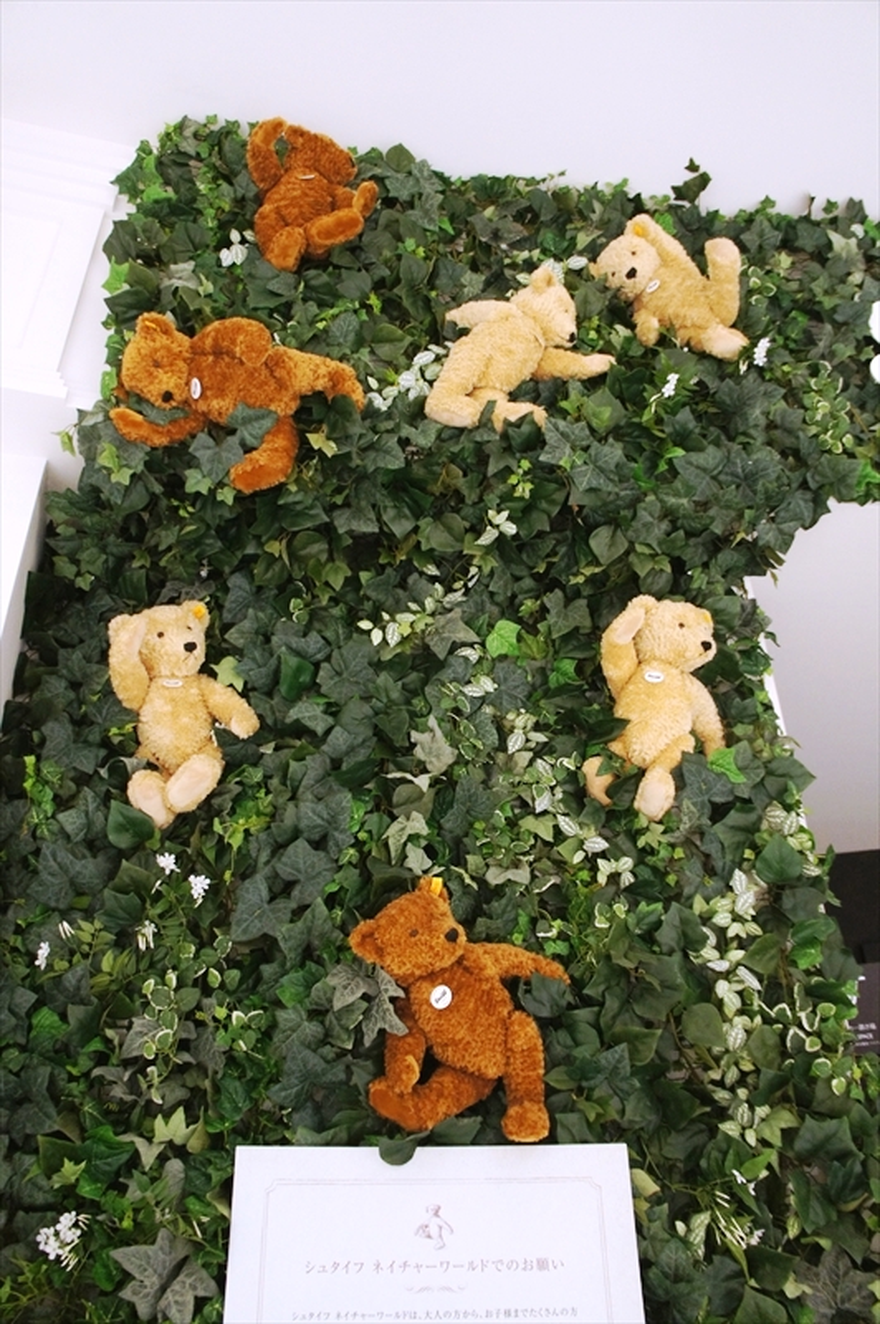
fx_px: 992
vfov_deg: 67.4
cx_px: 440
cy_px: 662
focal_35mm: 27
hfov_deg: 47.9
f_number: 3.5
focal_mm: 18
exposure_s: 1/60
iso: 1600
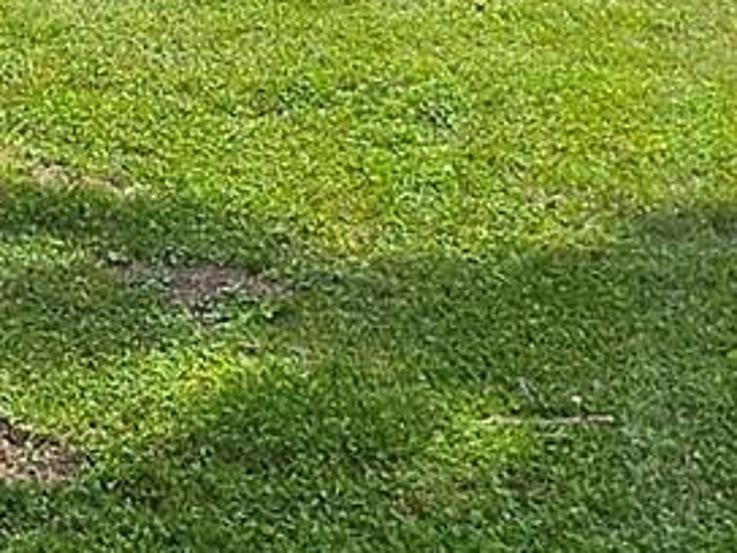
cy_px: -388
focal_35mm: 98
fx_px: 2086
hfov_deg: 19.6
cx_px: 46
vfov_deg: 13.7
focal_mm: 2.2
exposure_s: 1/2531
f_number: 1.9
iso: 32
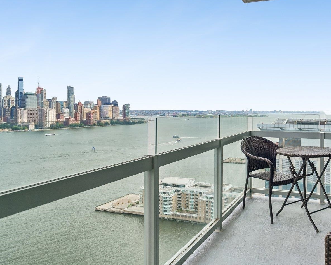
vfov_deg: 54.9
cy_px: 122
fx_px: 255
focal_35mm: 26
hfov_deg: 60.4
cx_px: 268
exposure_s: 1/640
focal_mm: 16
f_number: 8
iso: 400
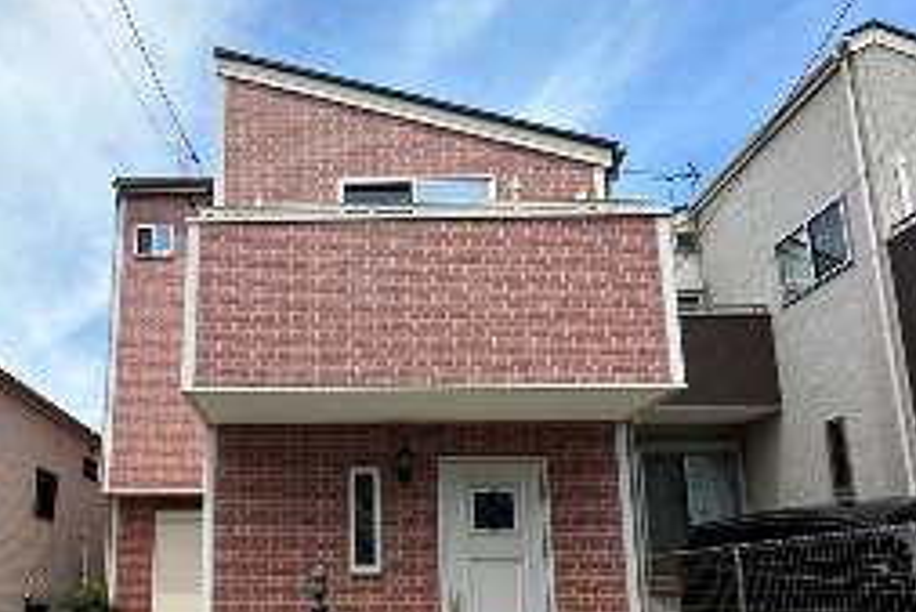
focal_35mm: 23
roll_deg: +0.0
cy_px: 503
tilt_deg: +8.7
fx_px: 586
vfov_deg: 51.2
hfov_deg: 73.9
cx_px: 311
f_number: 2.2
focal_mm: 2.22
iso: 40
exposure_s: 1/1052
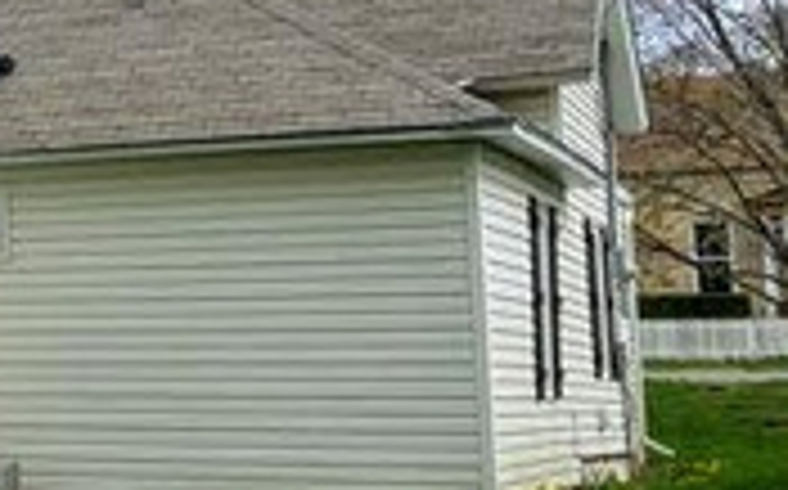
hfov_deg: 16.9
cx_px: -648
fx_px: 2167
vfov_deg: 12.9
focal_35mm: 101
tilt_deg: +7.2
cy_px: 90
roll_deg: -0.1
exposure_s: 1/3125
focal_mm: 4.25
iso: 32
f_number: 1.8
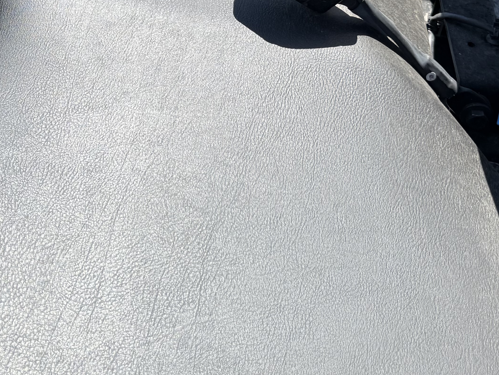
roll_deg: -1.4
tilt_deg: -34.0
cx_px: 88
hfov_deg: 29.0
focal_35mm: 65
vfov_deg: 20.8
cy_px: -99
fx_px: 937
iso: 80
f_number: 1.78
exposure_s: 1/2525
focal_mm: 6.76
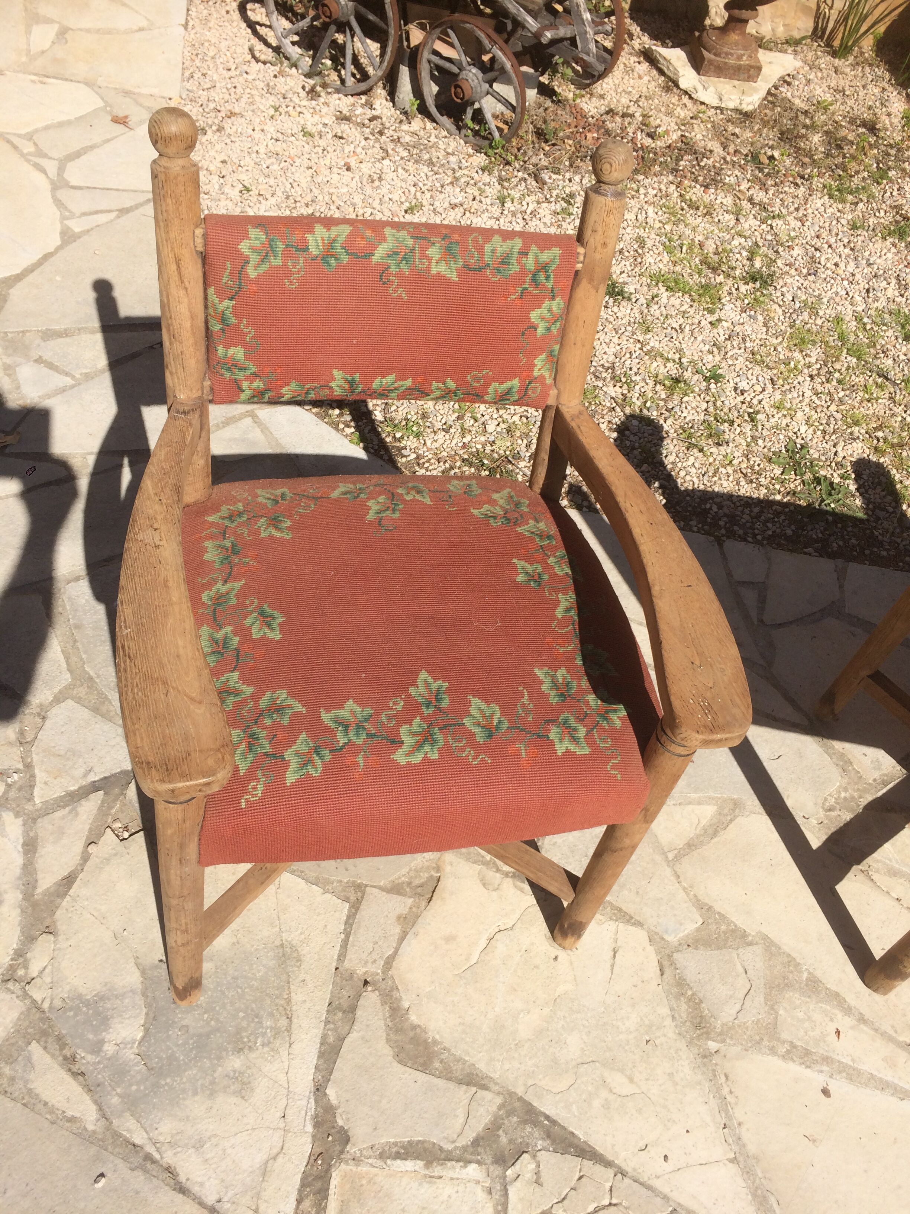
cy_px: 607
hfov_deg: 48.2
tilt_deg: -52.4
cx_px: 455
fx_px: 1016
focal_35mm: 29
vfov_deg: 61.7
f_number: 2.2
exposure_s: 1/2564
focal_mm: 4.15
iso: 32
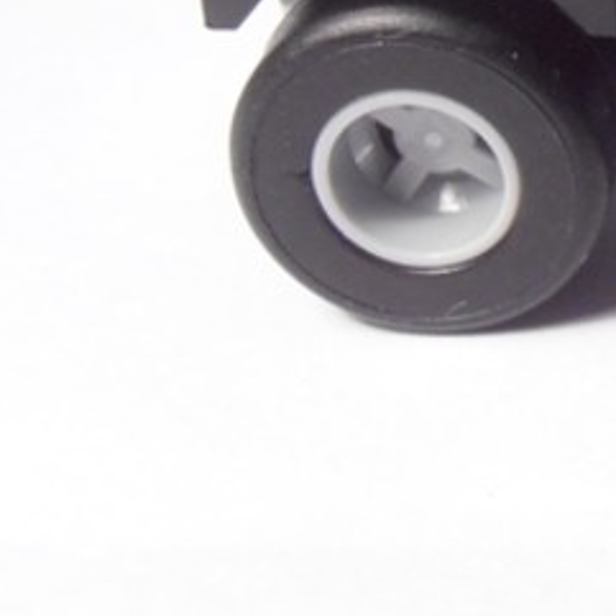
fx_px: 2456
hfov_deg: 13.3
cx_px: 994
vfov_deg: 13.9
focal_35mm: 122
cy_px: -129
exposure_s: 1/30
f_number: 3.9
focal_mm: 6.61
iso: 125
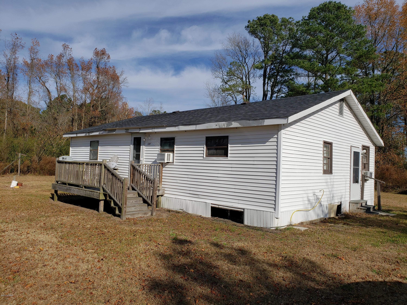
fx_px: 306
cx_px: 204
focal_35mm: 26
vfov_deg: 53.1
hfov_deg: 67.3
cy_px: 152
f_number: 2.4
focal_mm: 4.3
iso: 50
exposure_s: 1/3211
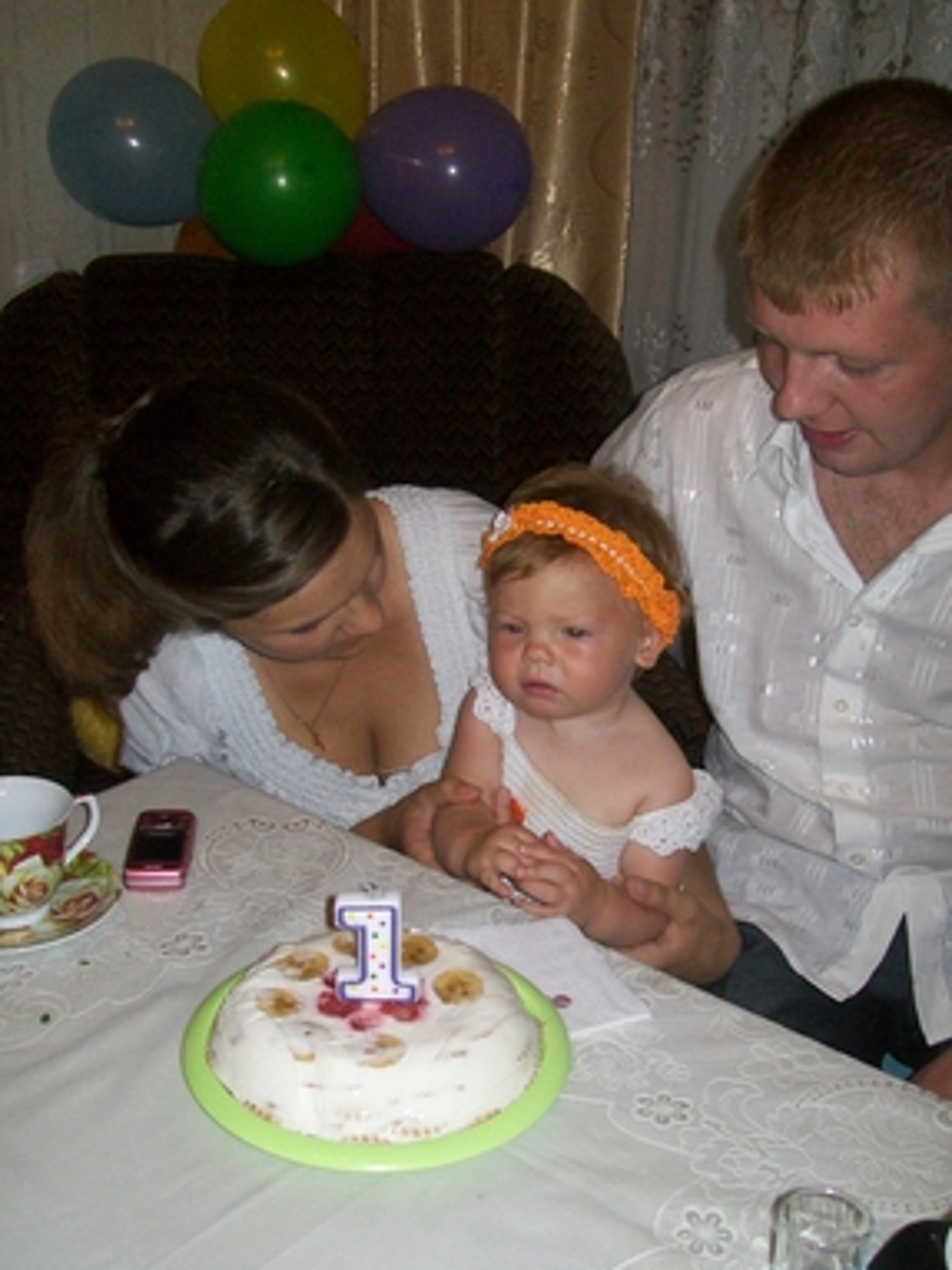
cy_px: 696
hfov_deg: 35.9
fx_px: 1468
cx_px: 435
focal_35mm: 40
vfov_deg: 46.7
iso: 160
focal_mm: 6.1
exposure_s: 1/60
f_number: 2.7
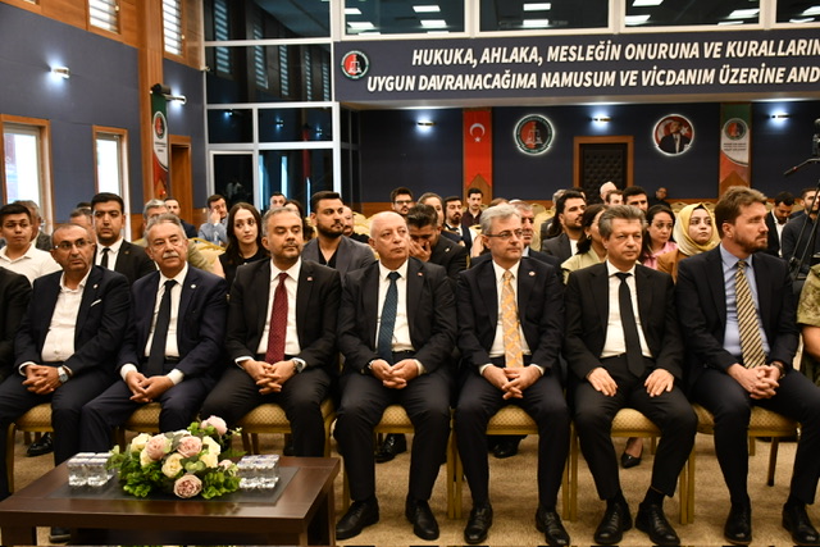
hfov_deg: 49.5
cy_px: 274
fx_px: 888
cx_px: 410
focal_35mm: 39
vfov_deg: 34.2
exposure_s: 1/125
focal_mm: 26
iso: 1600
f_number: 3.8
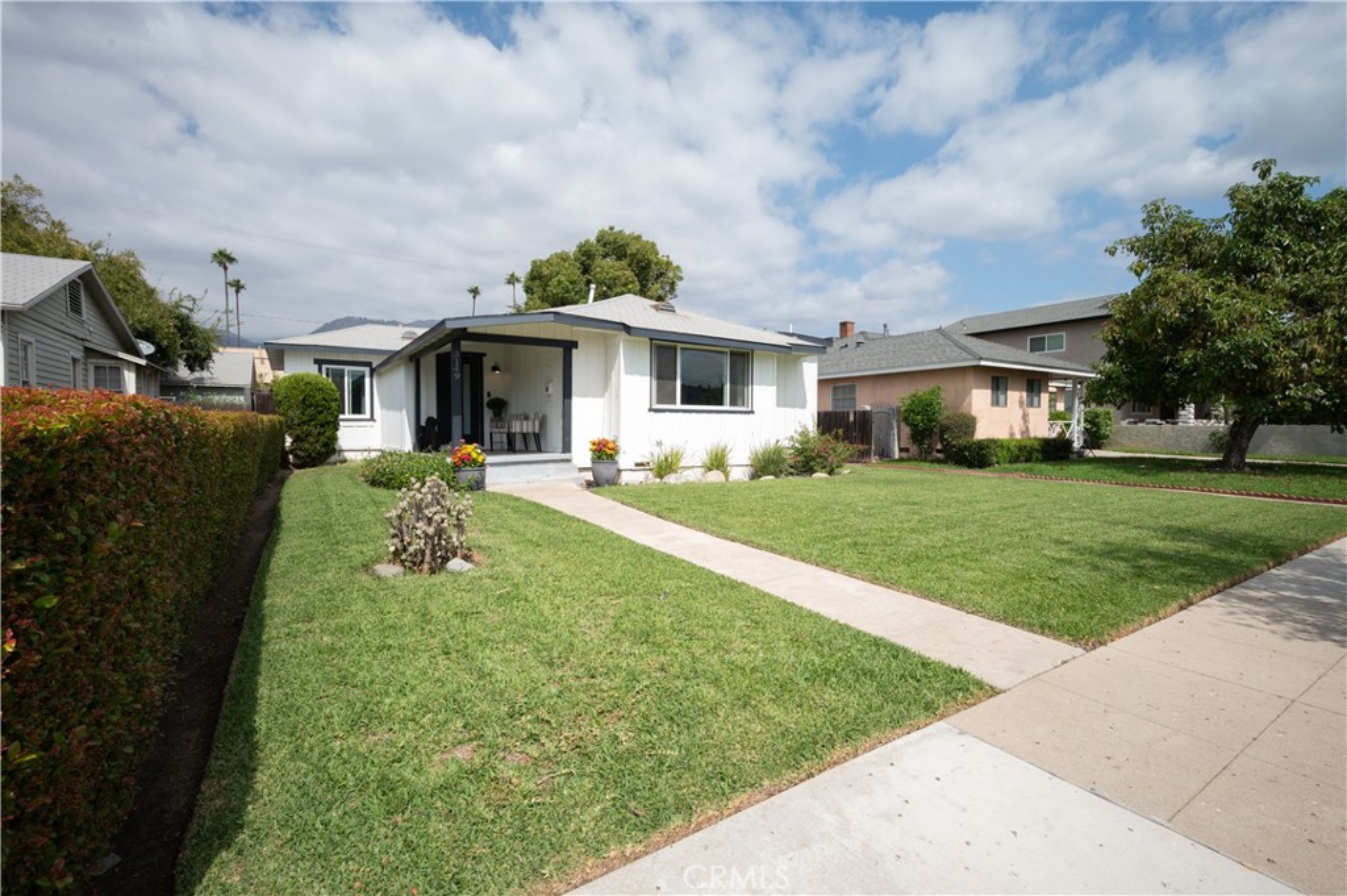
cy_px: 448
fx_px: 598
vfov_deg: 73.7
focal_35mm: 16
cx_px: 674
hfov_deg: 96.8
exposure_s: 1/60
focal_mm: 16
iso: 200
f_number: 11
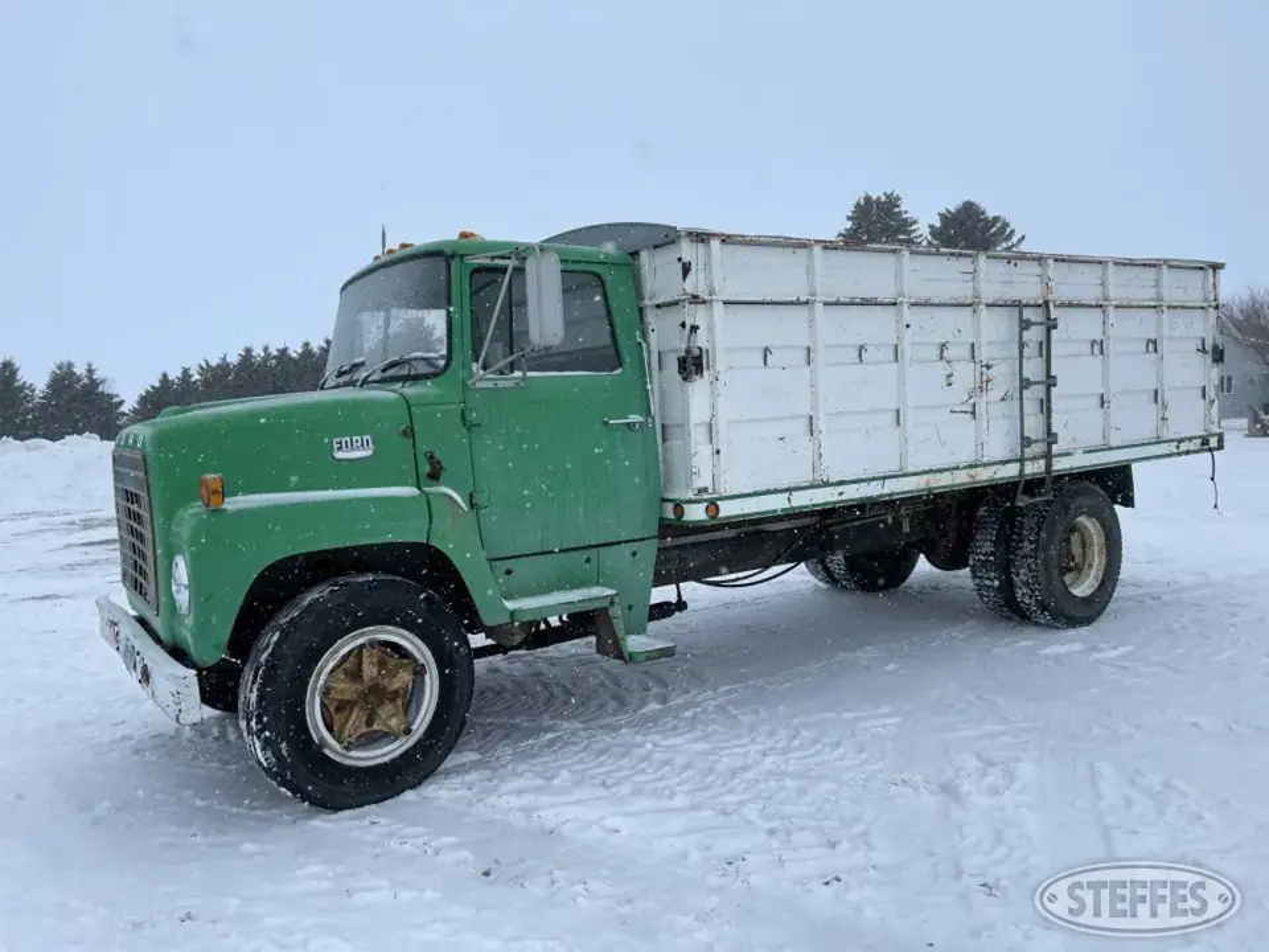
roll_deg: +1.4
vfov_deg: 53.1
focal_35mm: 26
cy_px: 476
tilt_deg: +0.6
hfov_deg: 67.3
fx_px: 953
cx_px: 634
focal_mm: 5.1
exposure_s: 1/7407
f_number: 1.6
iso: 32
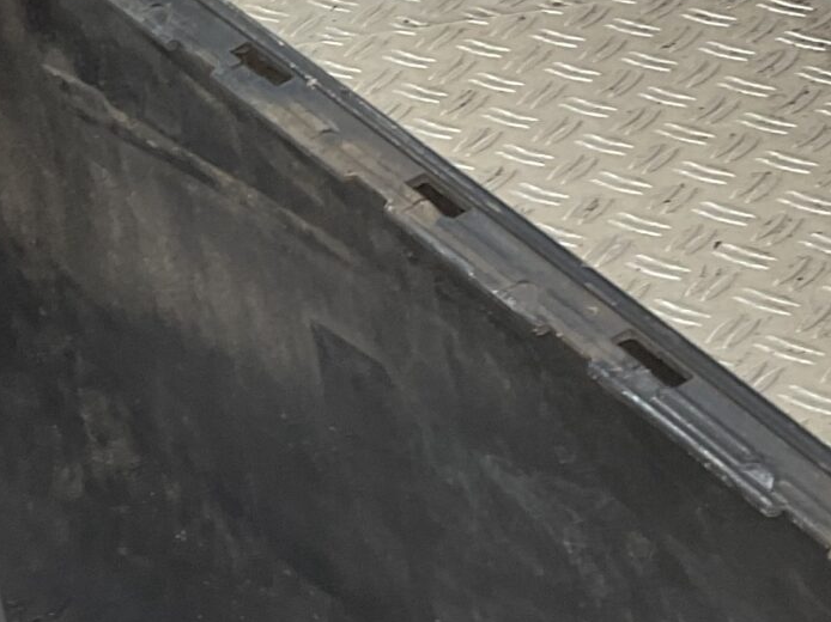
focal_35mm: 107
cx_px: -241
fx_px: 2568
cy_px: 559
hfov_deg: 17.3
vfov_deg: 13.7
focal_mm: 3
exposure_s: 1/100
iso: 25
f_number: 1.8
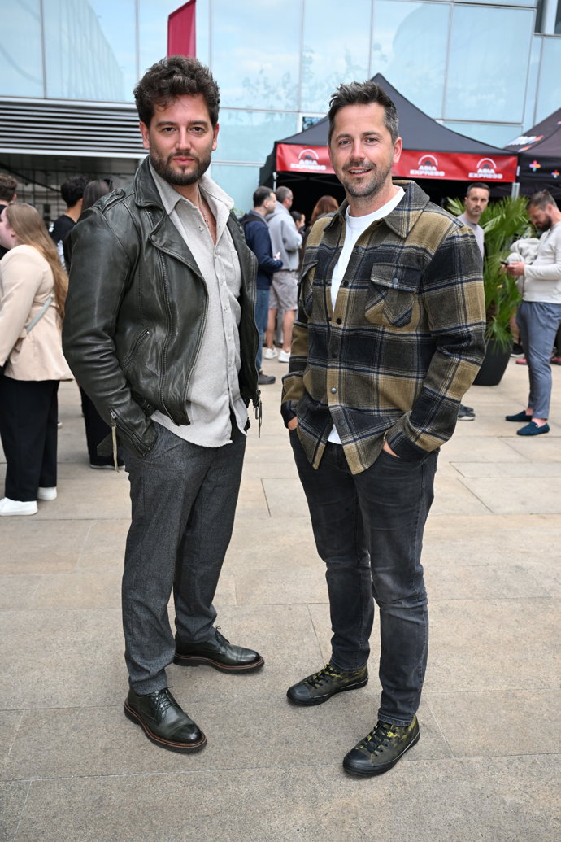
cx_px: 280
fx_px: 736
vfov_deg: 59.5
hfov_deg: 41.7
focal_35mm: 32
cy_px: 421
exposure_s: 1/250
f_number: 4.5
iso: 800
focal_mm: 31.5
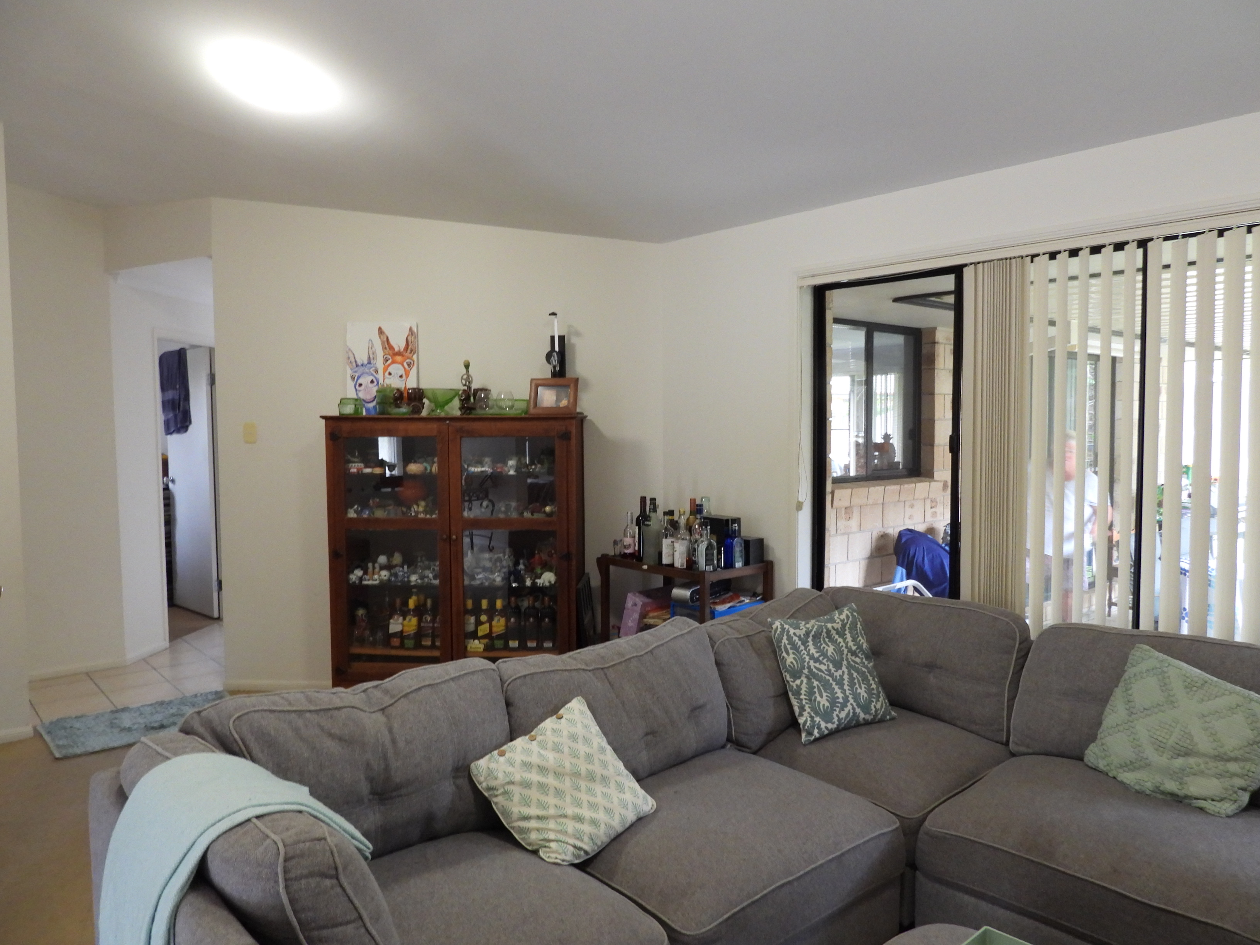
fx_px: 874
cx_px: 630
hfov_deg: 71.6
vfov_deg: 56.8
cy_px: 472
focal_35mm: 24
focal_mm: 4.3
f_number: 2.8
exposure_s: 1/15
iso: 400
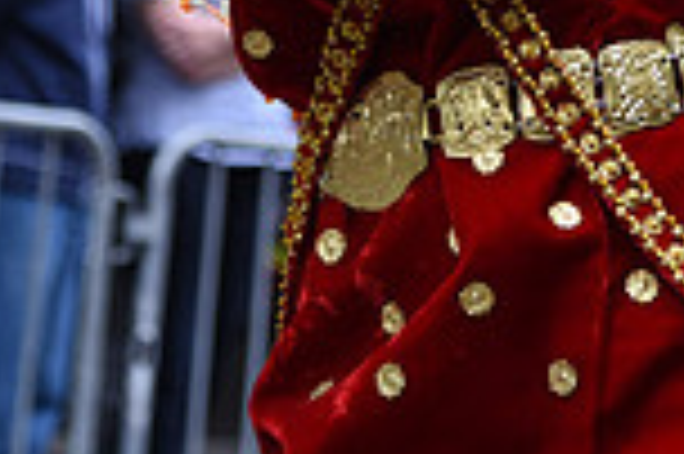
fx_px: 5656
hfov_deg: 6.9
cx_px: 450
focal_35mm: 298
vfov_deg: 4.5
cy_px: -402
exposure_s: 1/500
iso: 400
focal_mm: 78
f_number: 4
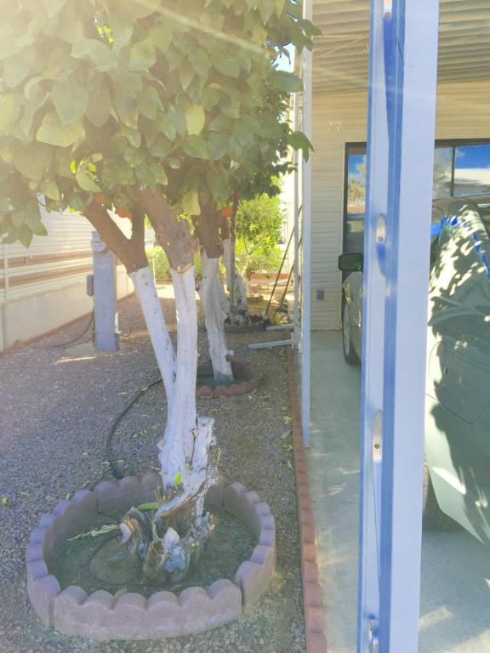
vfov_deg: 61.7
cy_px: 326
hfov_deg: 48.2
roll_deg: +0.5
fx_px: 547
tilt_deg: -8.2
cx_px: 245
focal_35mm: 29
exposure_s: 1/557
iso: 32
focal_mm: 4.15
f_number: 2.2
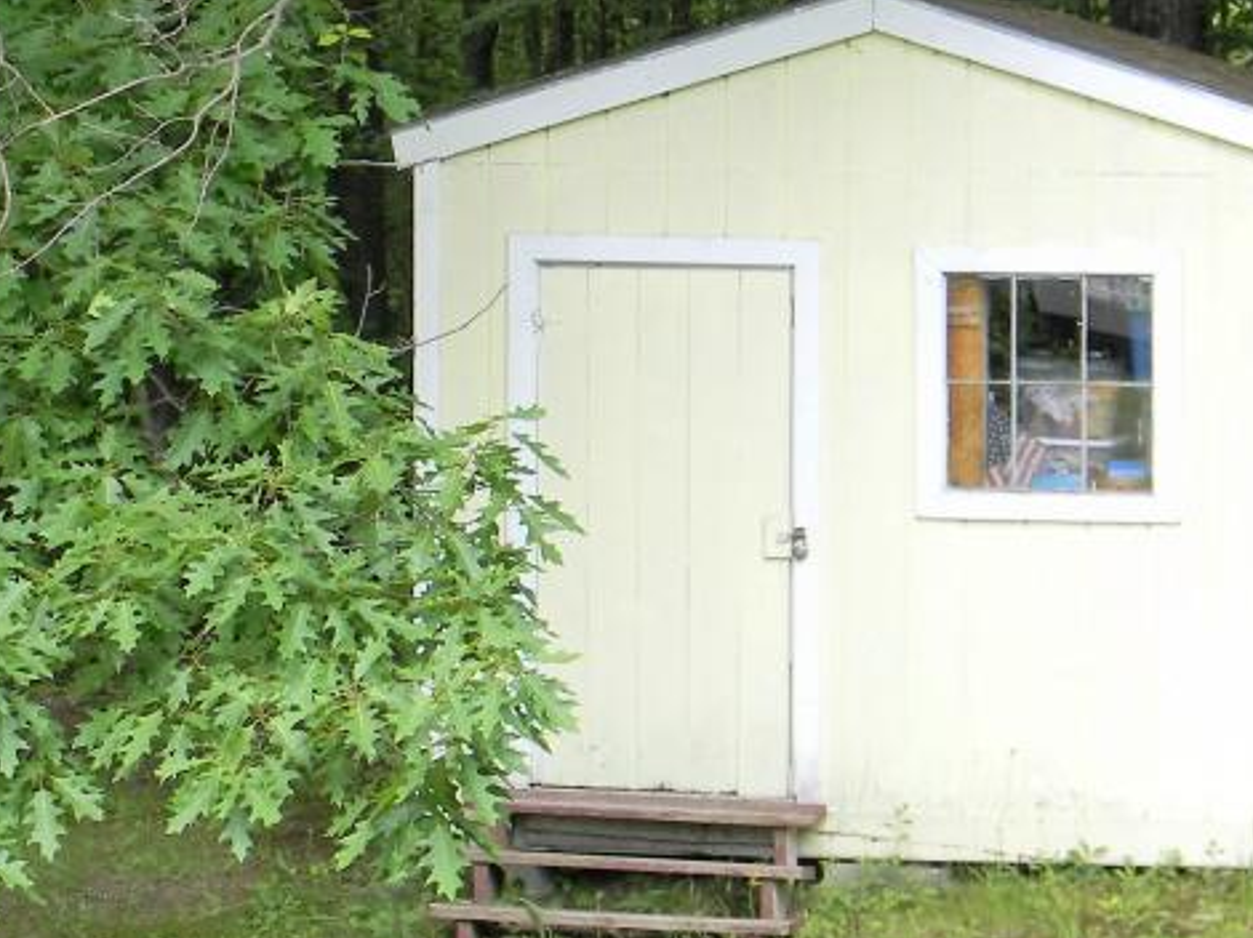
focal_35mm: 122
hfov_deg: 16.1
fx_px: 4414
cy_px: 332
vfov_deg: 12.1
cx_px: 733
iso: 80
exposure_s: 1/61.7
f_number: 4.1
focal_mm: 10.1
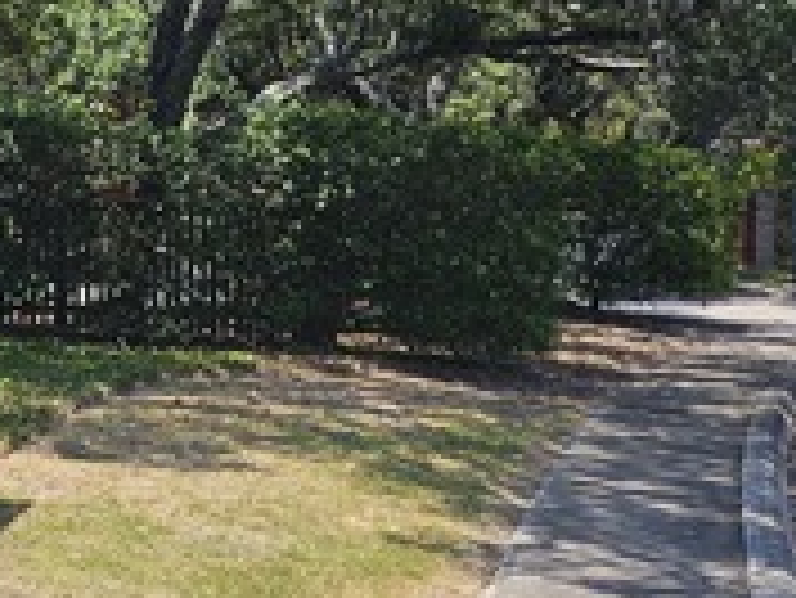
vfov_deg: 17.8
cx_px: -634
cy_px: 198
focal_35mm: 83
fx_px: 1910
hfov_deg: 18.5
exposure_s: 1/1038
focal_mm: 5.4
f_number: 1.8
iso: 25
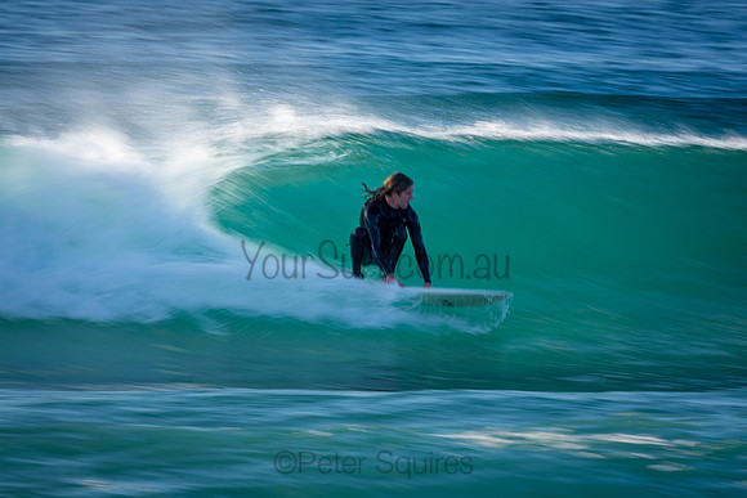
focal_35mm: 750
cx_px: 374
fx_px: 15565
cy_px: 249
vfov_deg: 1.8
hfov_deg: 2.7
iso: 100
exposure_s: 1/30
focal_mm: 500
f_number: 16
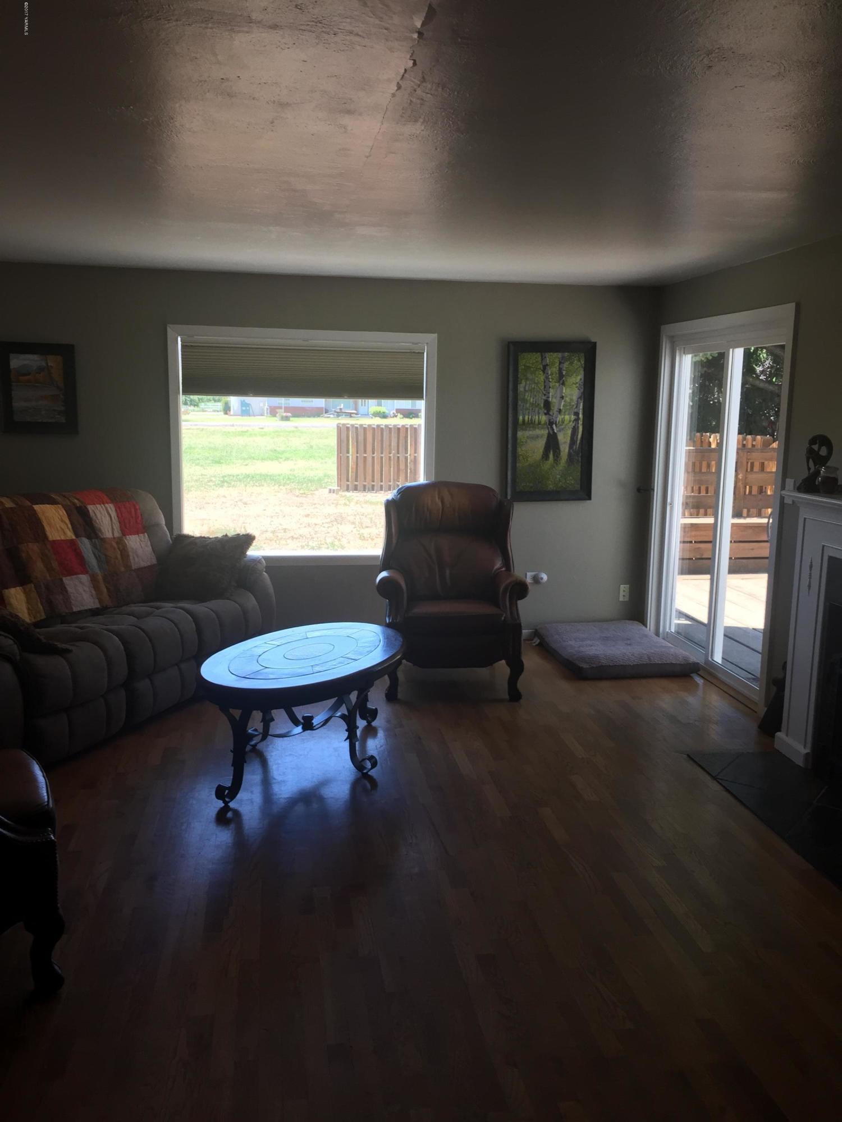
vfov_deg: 61.7
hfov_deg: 48.2
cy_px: 561
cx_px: 421
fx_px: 941
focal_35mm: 29
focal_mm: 4.15
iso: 50
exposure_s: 1/120
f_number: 2.2
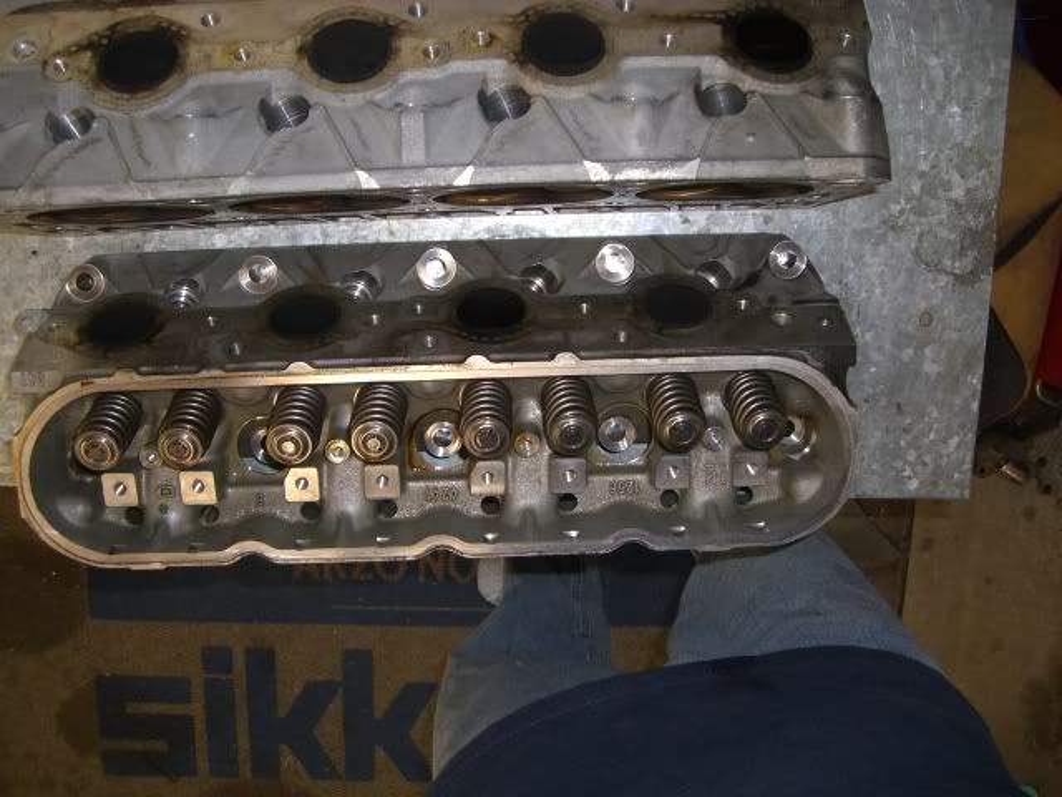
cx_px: 531
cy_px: 398
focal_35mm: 38
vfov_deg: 37.7
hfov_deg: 49.0
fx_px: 1166
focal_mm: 6.2
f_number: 2.7
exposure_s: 1/60
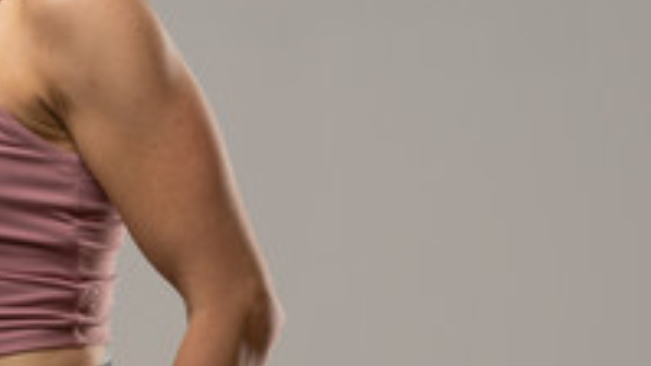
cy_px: 794
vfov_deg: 3.4
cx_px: -70
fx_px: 6163
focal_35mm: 357
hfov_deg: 6.0
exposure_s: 1/160
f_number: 2.8
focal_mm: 85
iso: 125
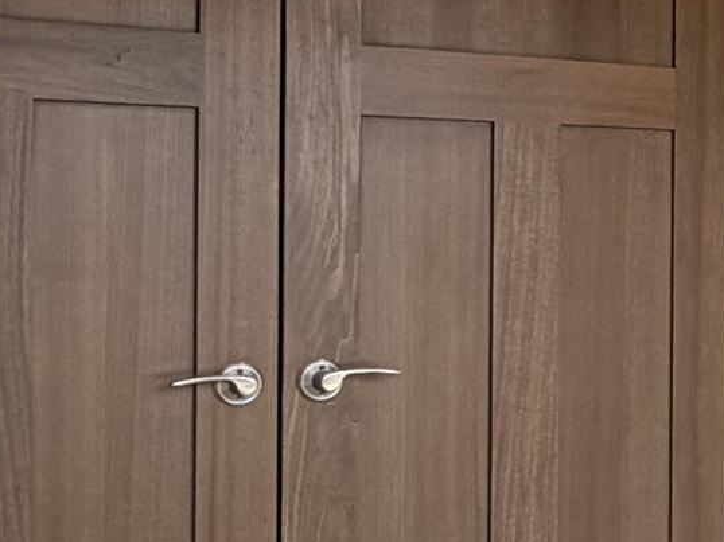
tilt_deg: +0.5
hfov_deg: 19.8
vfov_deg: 18.4
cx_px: 1194
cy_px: 225
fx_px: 1672
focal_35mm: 80
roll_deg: +0.1
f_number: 2.2
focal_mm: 2.22
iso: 50
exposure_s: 1/120
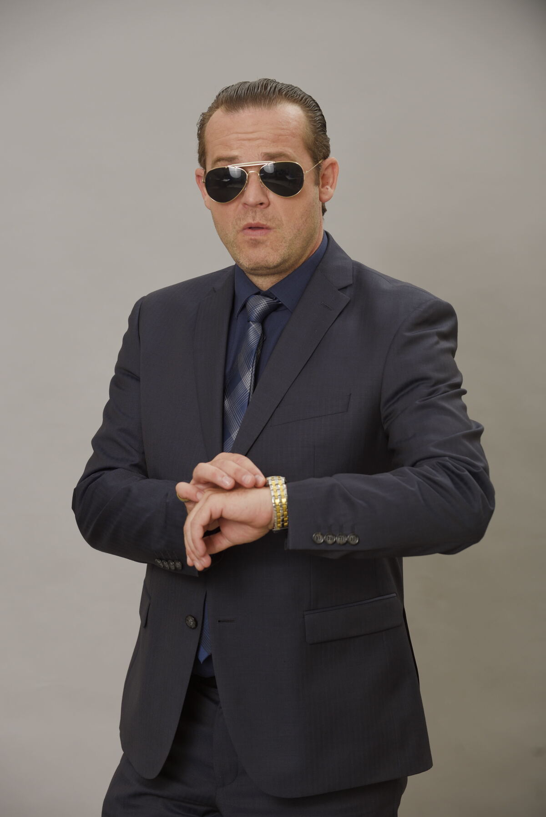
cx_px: 273
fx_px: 2319
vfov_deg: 20.0
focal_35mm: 102
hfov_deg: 13.4
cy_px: 408
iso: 100
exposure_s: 1/200
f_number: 8
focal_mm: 102
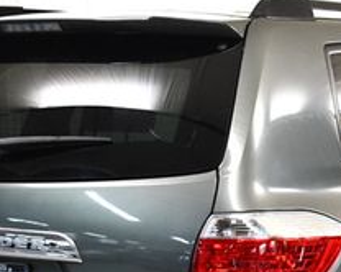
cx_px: 259
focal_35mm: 130
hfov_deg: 14.8
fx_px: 1311
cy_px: 274
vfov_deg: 11.7
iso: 1800
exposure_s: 1/125
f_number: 4.2
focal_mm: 30
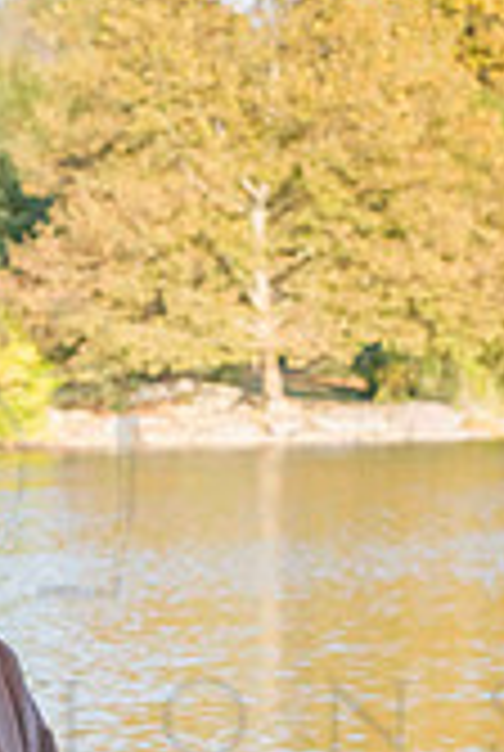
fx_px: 4496
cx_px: -58
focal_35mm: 215
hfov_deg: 6.4
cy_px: 878
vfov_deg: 9.4
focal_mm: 80
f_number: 7.1
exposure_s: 1/400
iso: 400
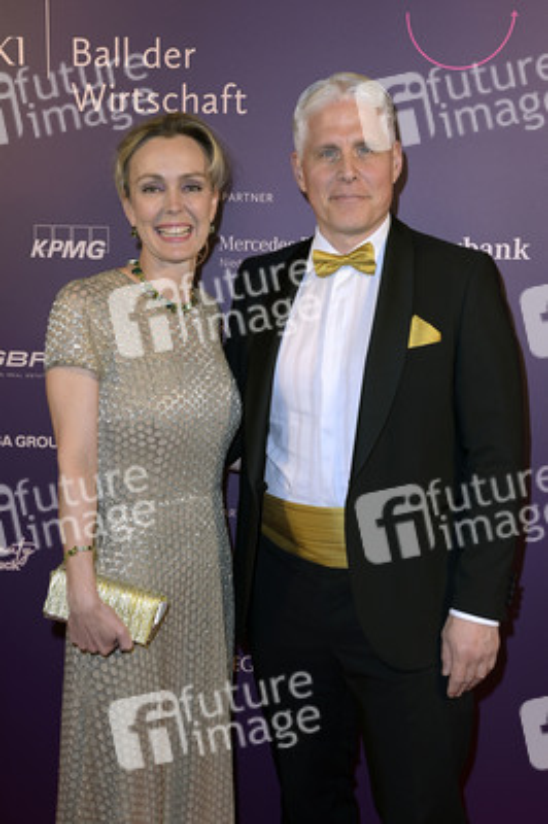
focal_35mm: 48
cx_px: 274
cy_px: 412
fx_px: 1098
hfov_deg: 28.0
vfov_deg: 41.1
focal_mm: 48
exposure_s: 1/160
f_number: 5.6
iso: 500
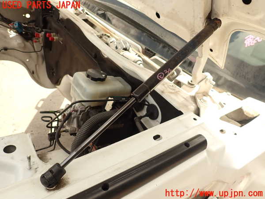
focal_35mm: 25
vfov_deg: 54.9
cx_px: 132
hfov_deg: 69.4
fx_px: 191
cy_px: 100
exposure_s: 1/400
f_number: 2.8
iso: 100
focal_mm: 4.5
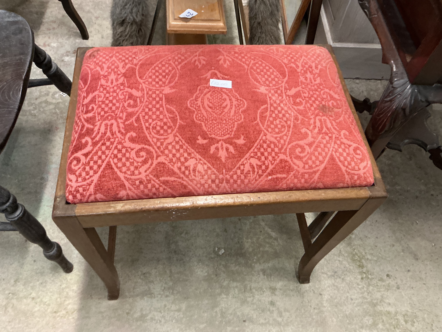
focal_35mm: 29
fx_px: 370
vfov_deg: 48.2
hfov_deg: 61.7
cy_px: 166
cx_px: 221
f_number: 1.8
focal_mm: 3
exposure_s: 1/60
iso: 200
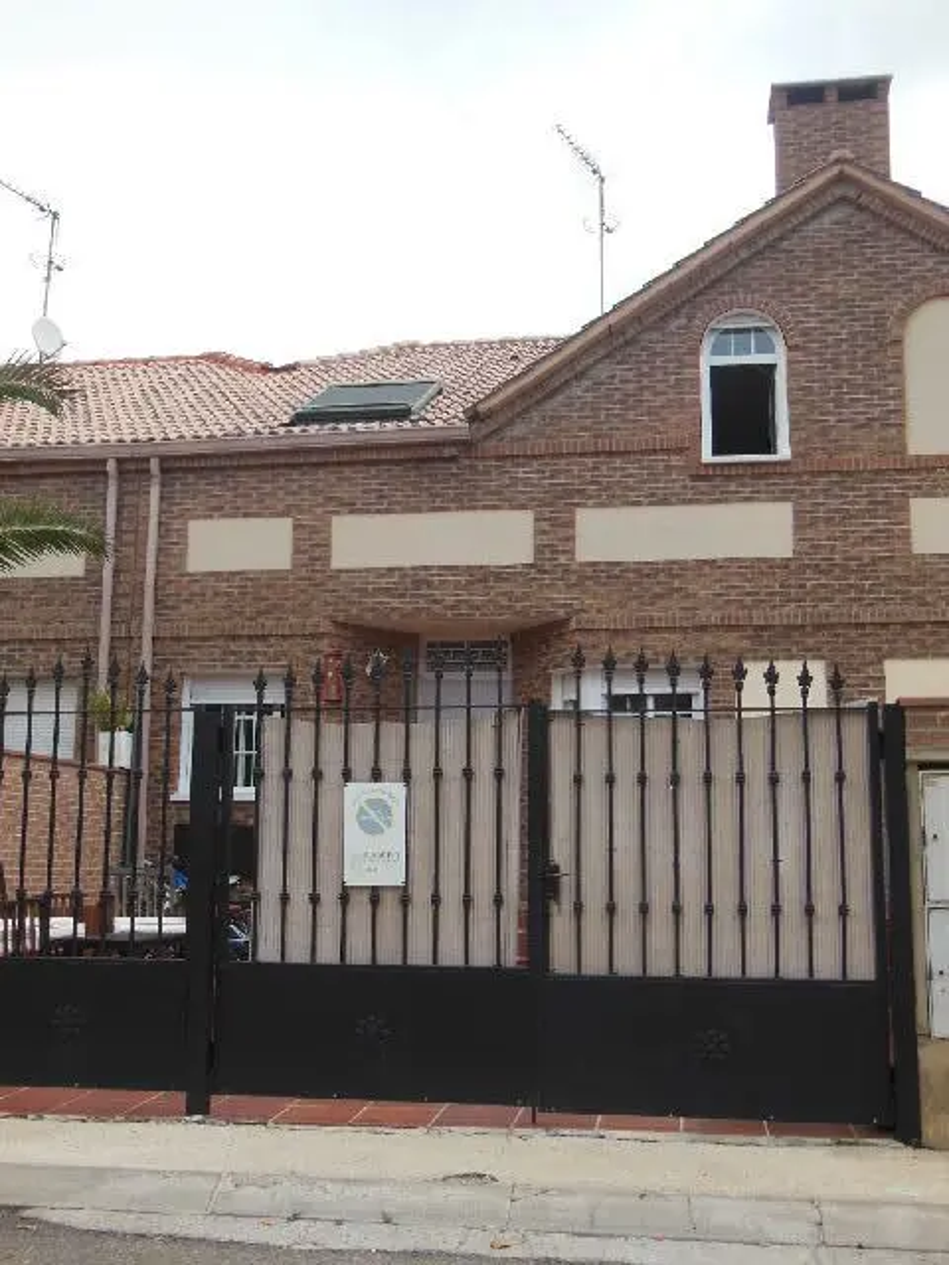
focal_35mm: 39
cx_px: 474
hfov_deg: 36.8
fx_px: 1426
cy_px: 632
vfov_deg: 47.9
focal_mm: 6.9
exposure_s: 1/640
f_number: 4.1
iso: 125
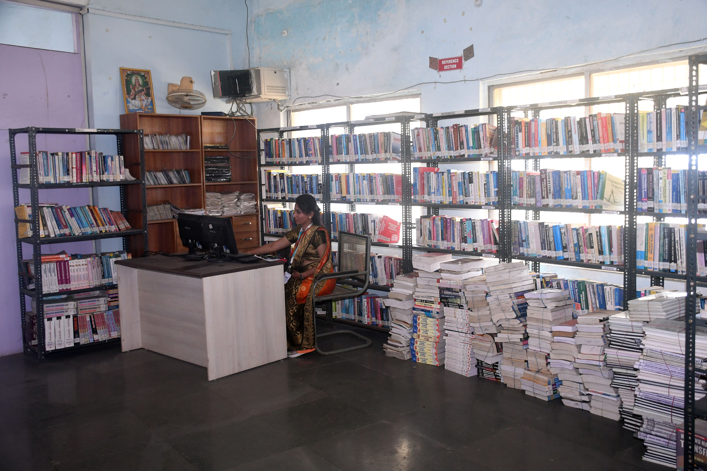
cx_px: 354
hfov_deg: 57.2
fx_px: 648
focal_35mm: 33
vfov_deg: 40.0
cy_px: 236
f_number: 4.5
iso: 1250
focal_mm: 22
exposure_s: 1/80
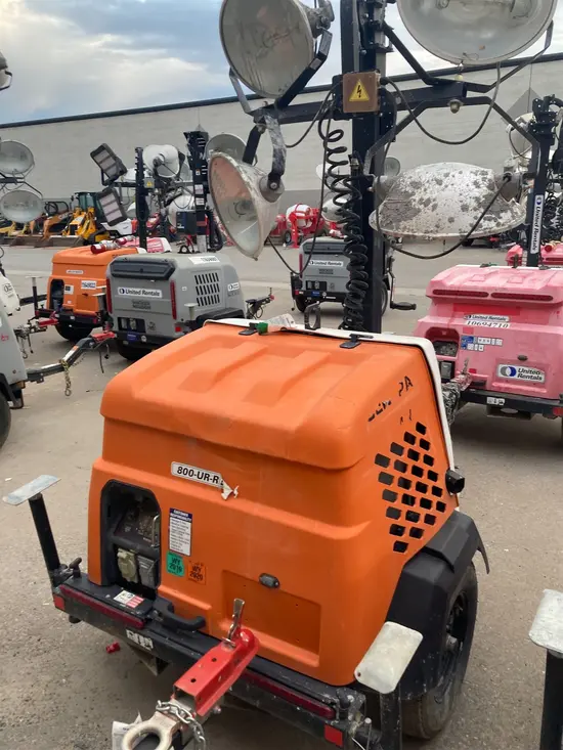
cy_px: 375
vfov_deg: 63.4
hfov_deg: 49.8
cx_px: 282
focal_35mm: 28
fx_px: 607
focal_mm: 3.99
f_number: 1.8
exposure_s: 1/121
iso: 64
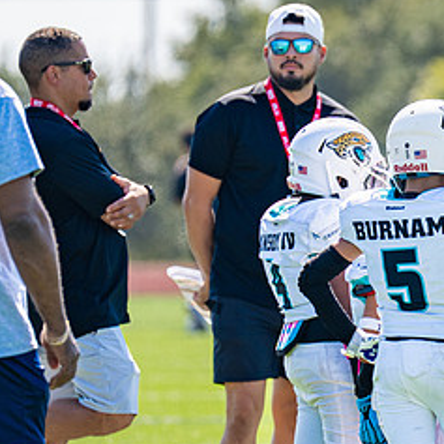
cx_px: 521
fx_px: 10144
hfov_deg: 2.5
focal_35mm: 699
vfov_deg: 2.5
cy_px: 321
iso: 100
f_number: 2.8
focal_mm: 200
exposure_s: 1/1250
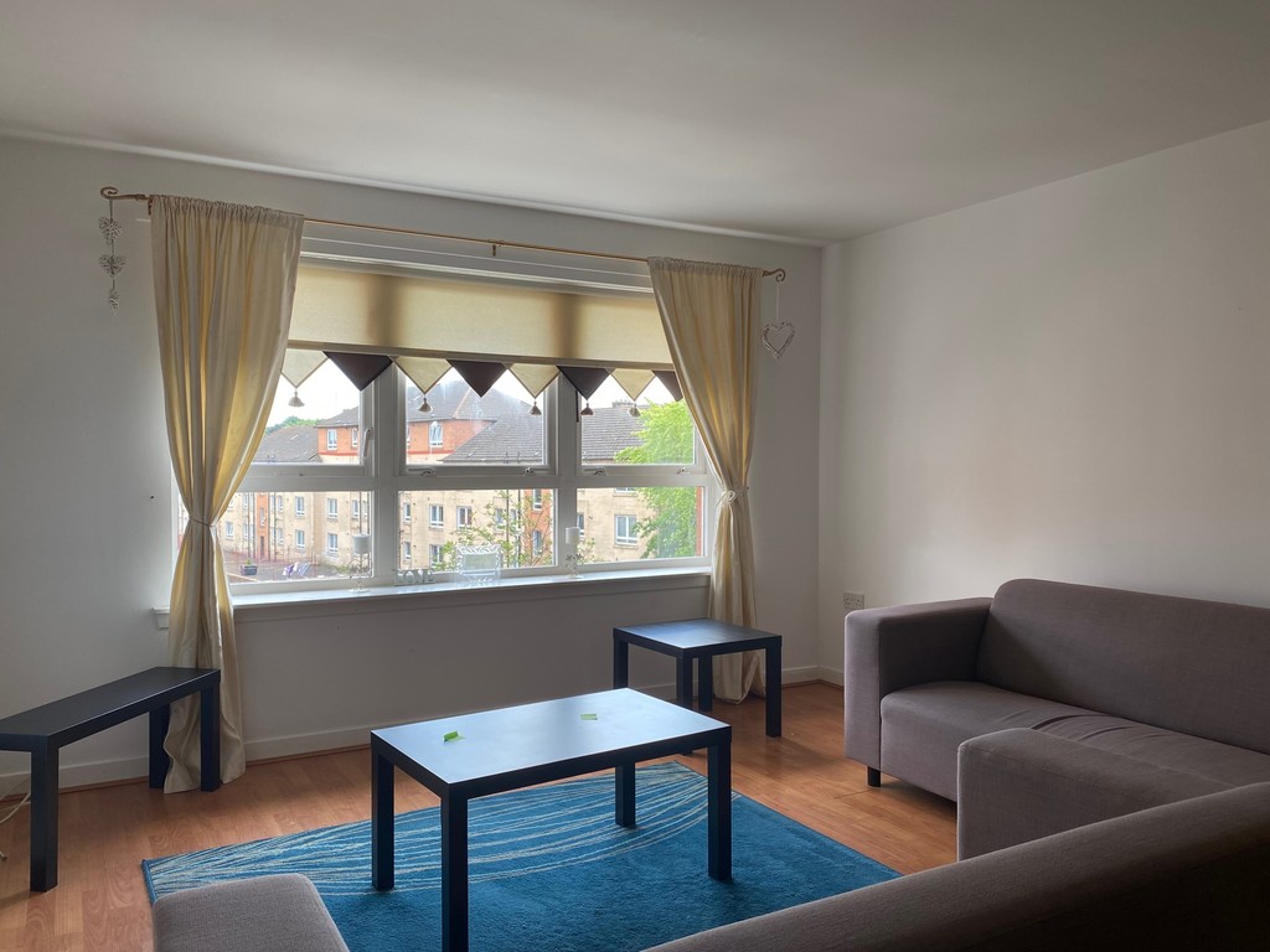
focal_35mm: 26
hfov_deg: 67.3
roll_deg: +0.0
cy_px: 476
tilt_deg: -0.3
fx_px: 954
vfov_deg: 53.1
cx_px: 635
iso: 40
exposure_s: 1/121
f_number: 1.8
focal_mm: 4.25
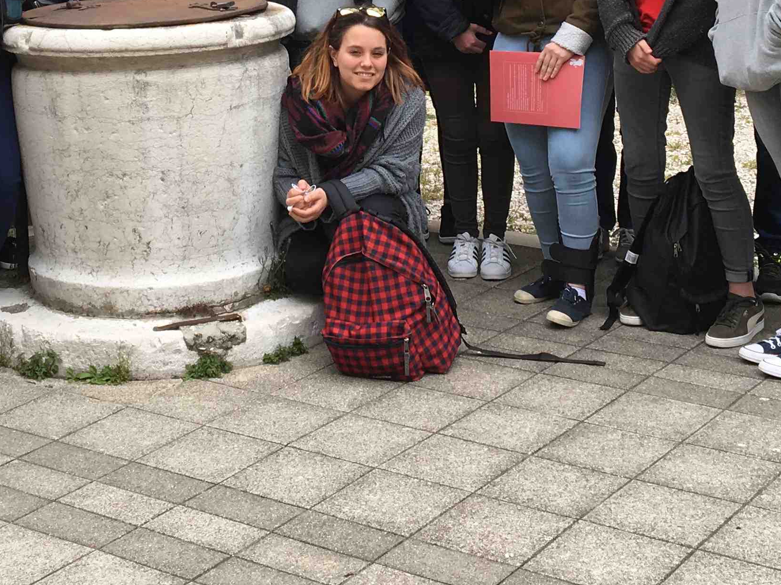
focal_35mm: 71
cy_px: -55
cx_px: 294
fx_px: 1602
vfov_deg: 19.8
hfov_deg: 27.3
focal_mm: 4.15
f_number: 2.2
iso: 25
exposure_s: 1/202
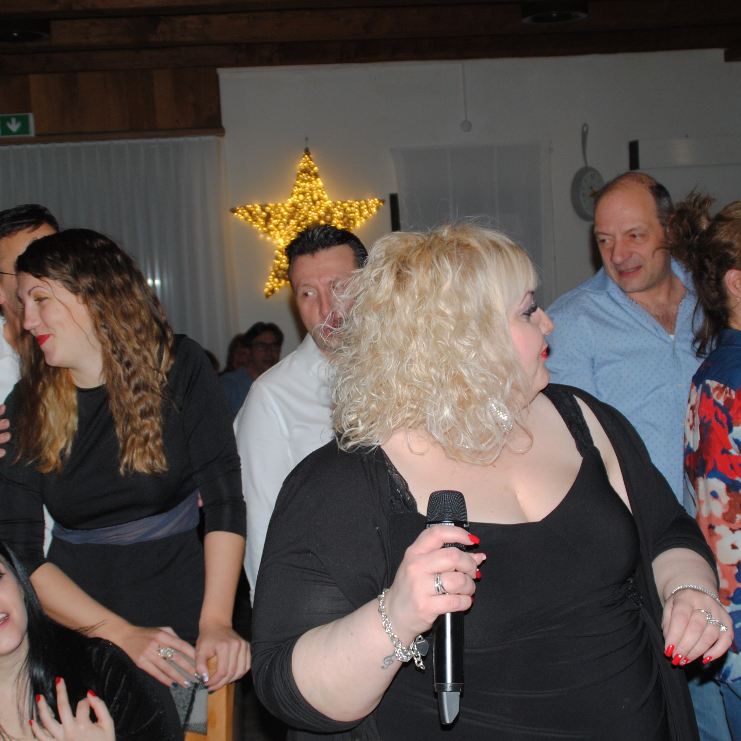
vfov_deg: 30.2
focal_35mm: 57
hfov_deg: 30.2
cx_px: 349
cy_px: 381
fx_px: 1375
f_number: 3.8
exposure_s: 1/60
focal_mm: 25
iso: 200
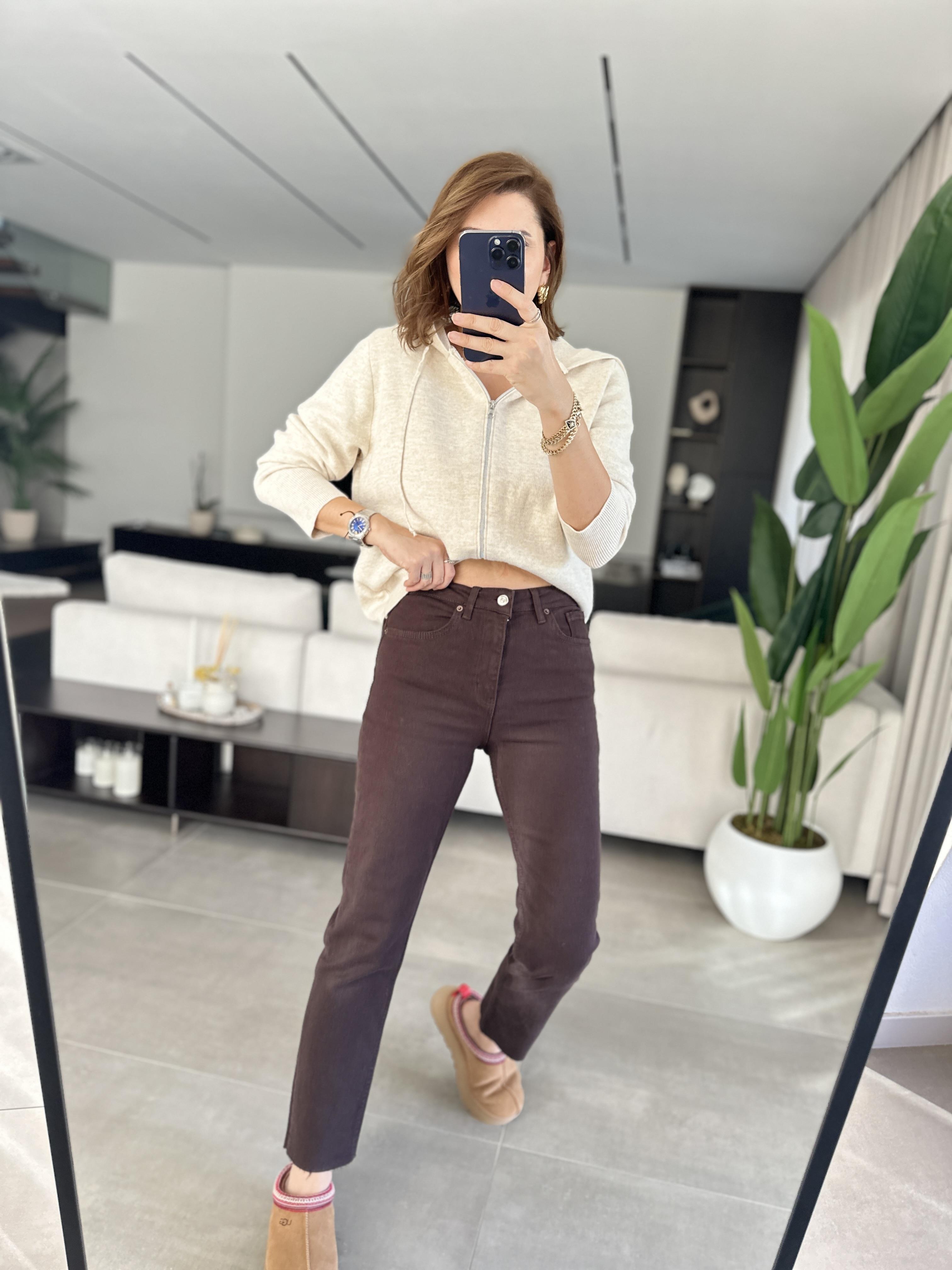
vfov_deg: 71.6
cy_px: 635
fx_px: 880
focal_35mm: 24
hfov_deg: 56.8
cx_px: 476
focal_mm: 6.86
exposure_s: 1/121
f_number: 1.78
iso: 200
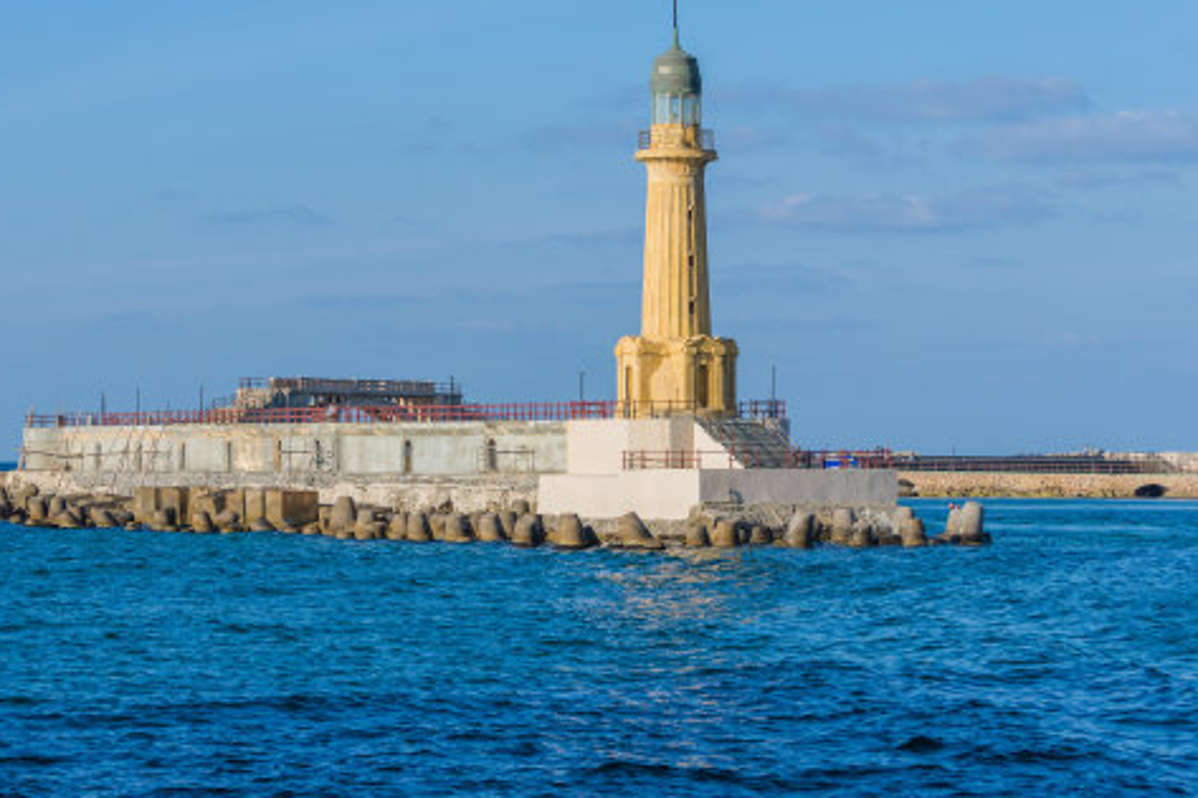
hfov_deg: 17.2
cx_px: 501
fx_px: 3958
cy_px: 284
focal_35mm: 119
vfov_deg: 11.5
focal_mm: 92
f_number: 8
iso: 200
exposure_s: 1/800
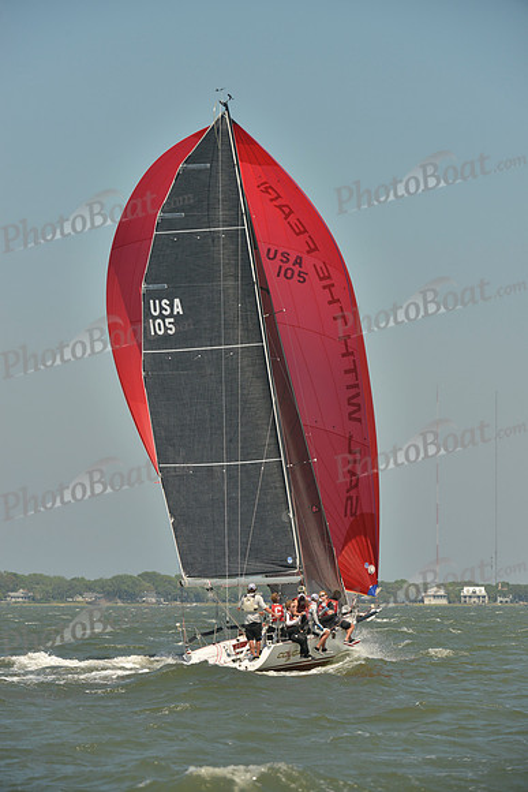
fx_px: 4397
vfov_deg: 10.3
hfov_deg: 6.9
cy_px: 396
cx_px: 264
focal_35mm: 200
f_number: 8
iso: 280
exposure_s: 1/1250
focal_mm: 200
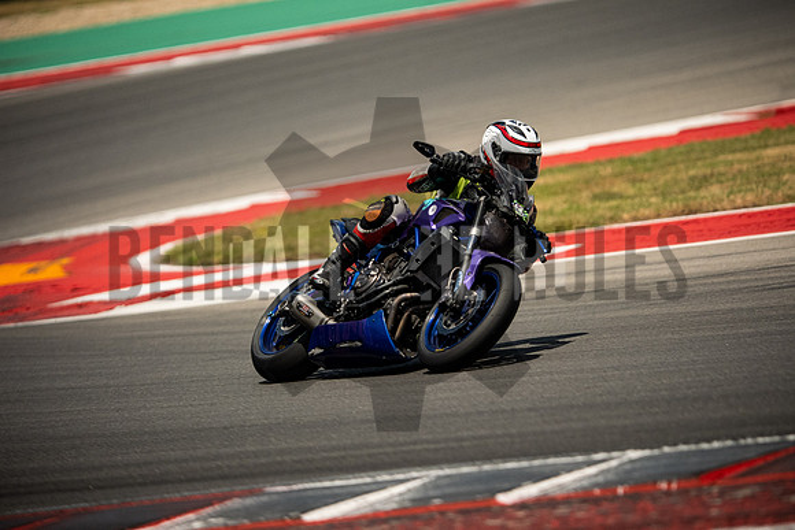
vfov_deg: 4.6
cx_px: 398
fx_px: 6626
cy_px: 265
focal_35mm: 300
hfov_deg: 6.9
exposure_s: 1/2000
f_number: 2
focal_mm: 200
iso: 1250
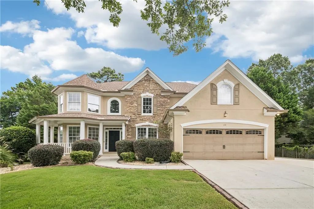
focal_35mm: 16
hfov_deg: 96.8
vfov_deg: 73.7
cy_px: 104
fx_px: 140
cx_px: 157
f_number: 8
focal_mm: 16
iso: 64
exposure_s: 1/125
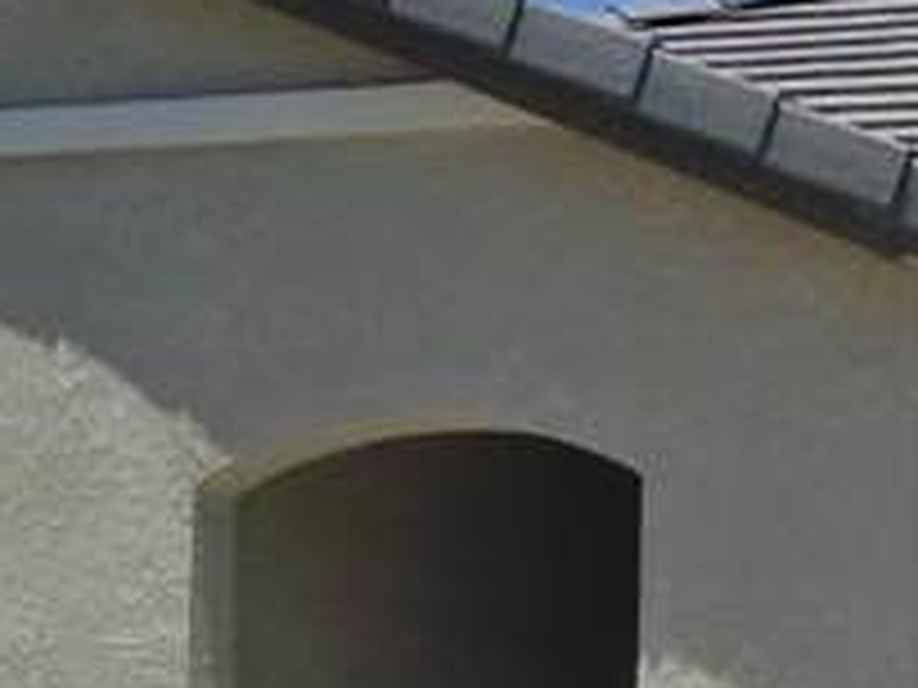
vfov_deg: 8.8
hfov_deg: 11.8
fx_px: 4323
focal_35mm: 163
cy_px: 1138
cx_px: 1210
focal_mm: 4.6
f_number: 8
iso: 100
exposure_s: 1/320
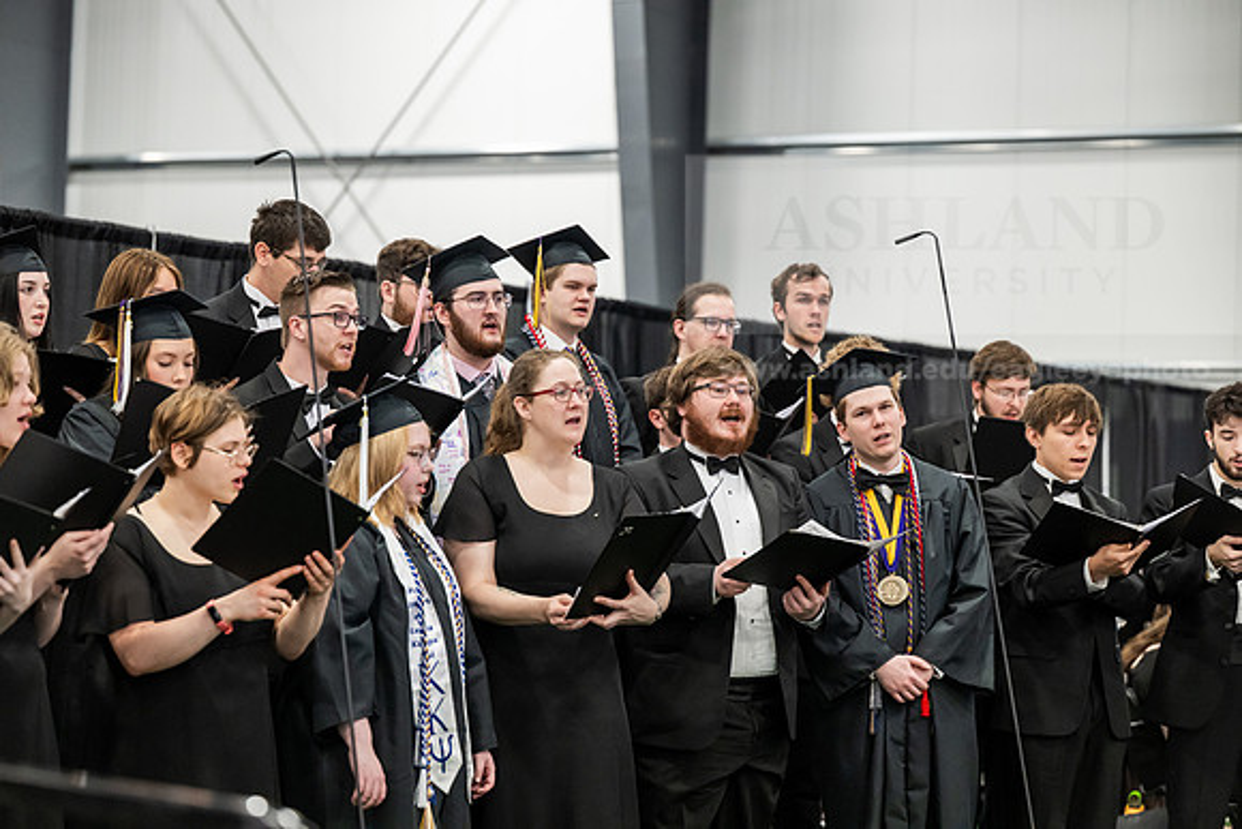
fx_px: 3175
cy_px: 414
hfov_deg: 22.1
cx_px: 621
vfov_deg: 14.9
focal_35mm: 92
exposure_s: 1/200
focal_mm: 92
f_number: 3.2
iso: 2500
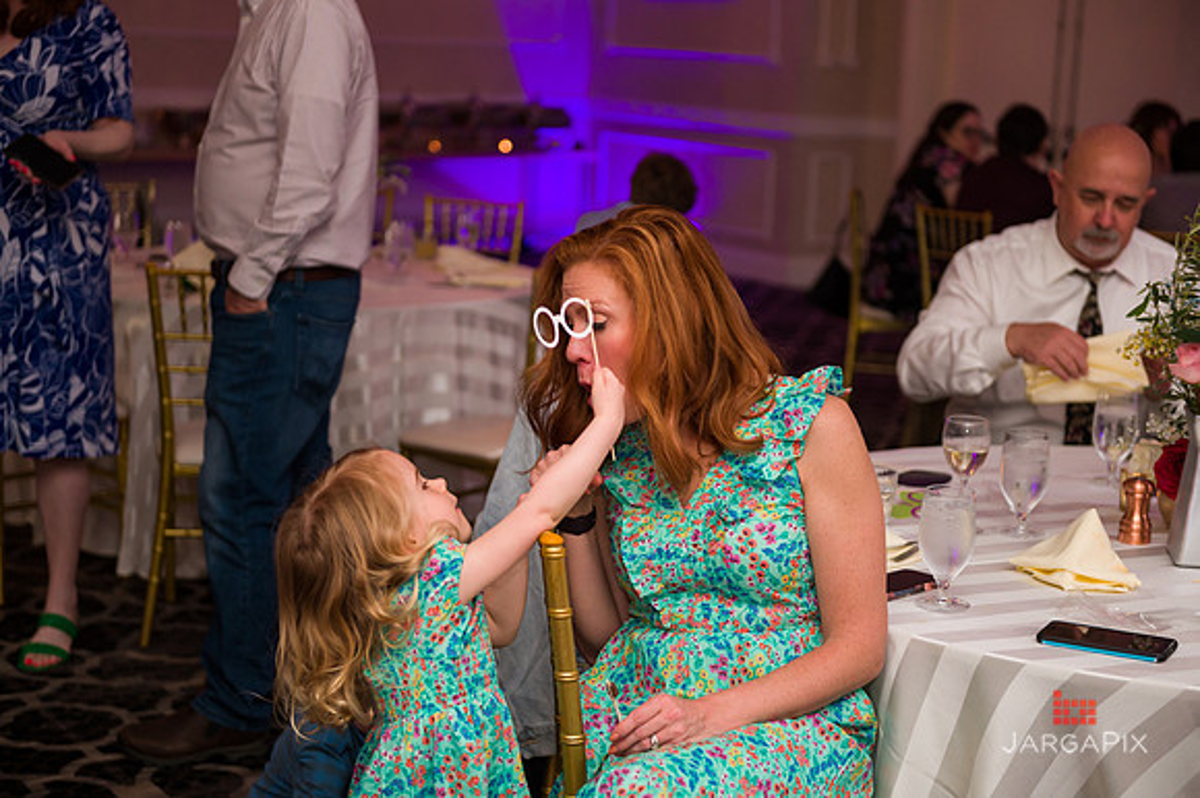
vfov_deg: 21.9
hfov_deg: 32.4
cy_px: 399
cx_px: 600
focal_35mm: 62
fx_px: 2065
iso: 1250
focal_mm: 62
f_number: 3.2
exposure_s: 1/200
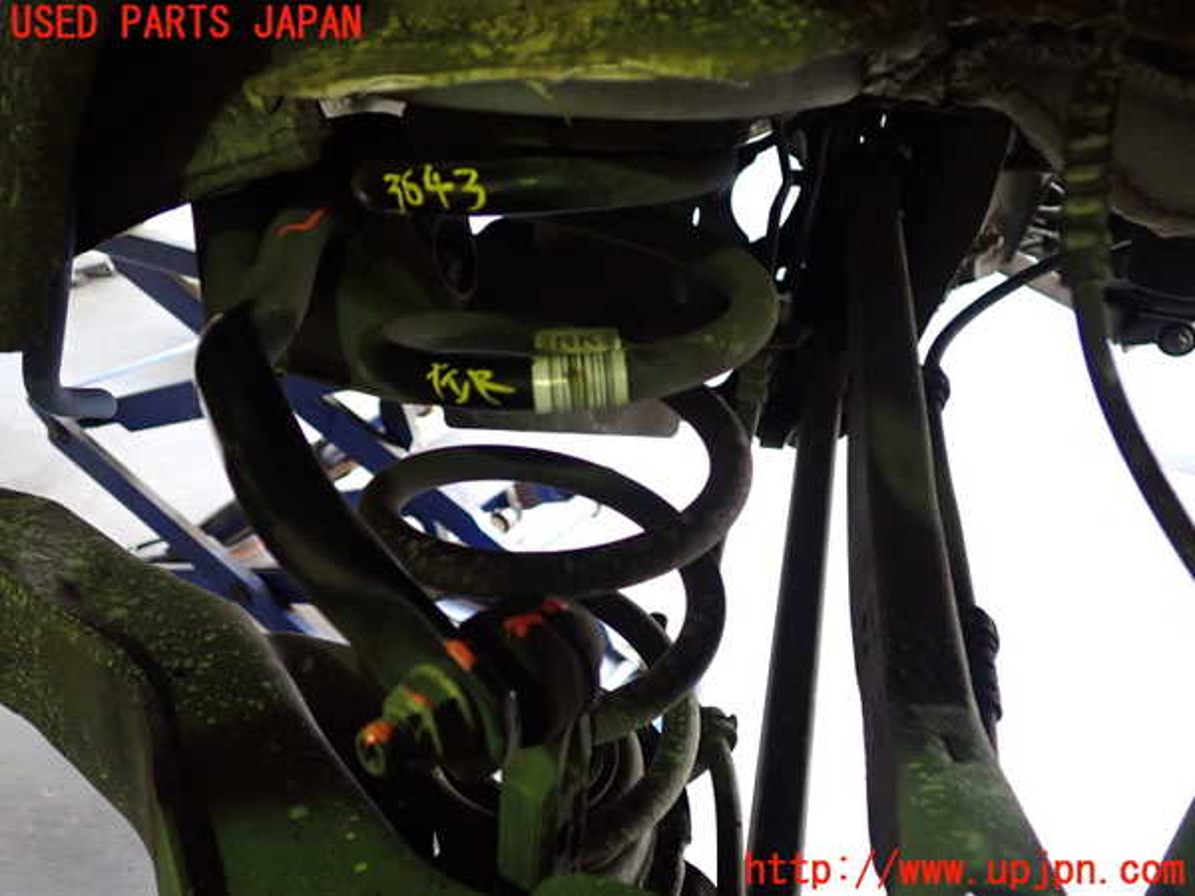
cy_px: 448
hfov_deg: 60.0
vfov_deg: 46.8
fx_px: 1036
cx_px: 598
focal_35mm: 30
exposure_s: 1/30
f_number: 2.3
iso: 400
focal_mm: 5.4
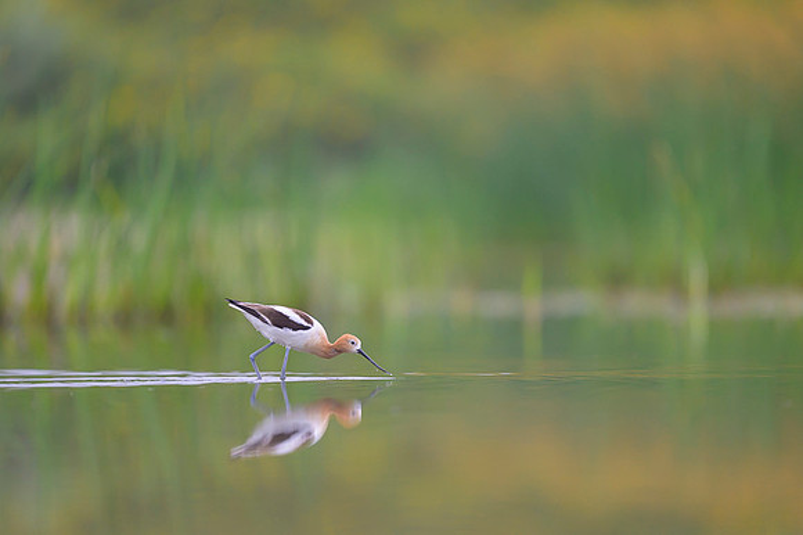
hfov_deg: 4.9
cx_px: 378
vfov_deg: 3.2
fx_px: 9437
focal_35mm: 423
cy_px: 283
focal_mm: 400
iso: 1000
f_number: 2.8
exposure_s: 1/1600
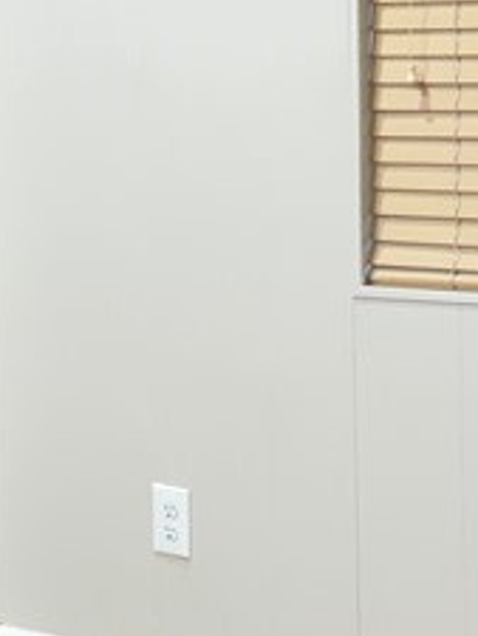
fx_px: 2005
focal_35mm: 109
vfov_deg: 18.0
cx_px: 79
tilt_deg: -5.5
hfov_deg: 13.5
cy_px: 204
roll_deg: +1.4
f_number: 1.78
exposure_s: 1/120
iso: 320
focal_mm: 6.76
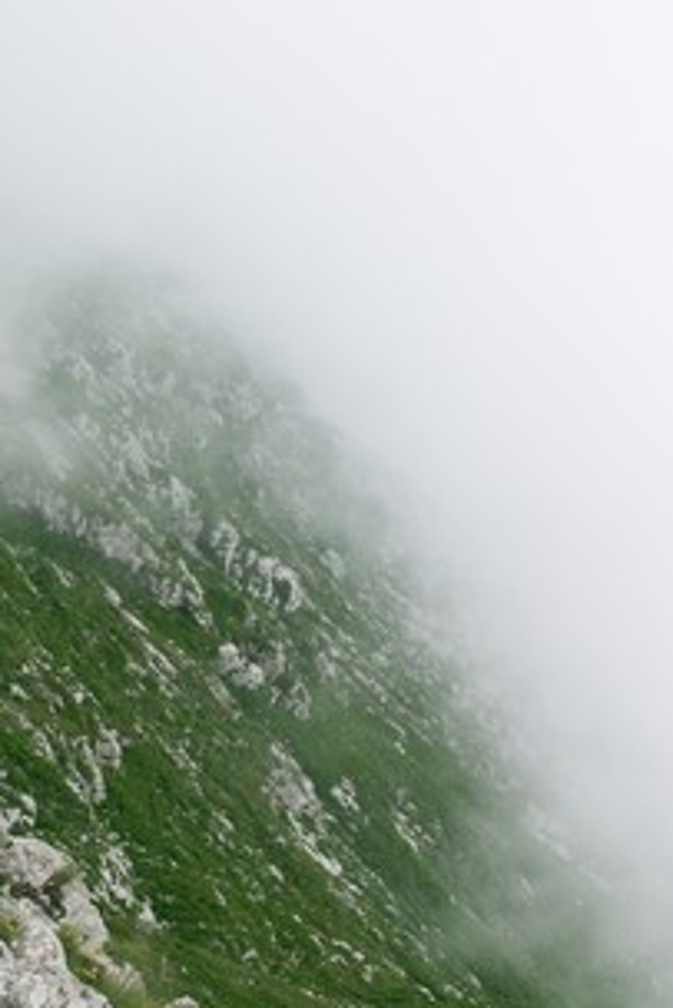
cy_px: 562
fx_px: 1961
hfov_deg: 18.8
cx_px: -40
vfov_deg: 28.8
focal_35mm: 70
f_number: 7.1
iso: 64
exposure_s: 1/250
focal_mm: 8.45
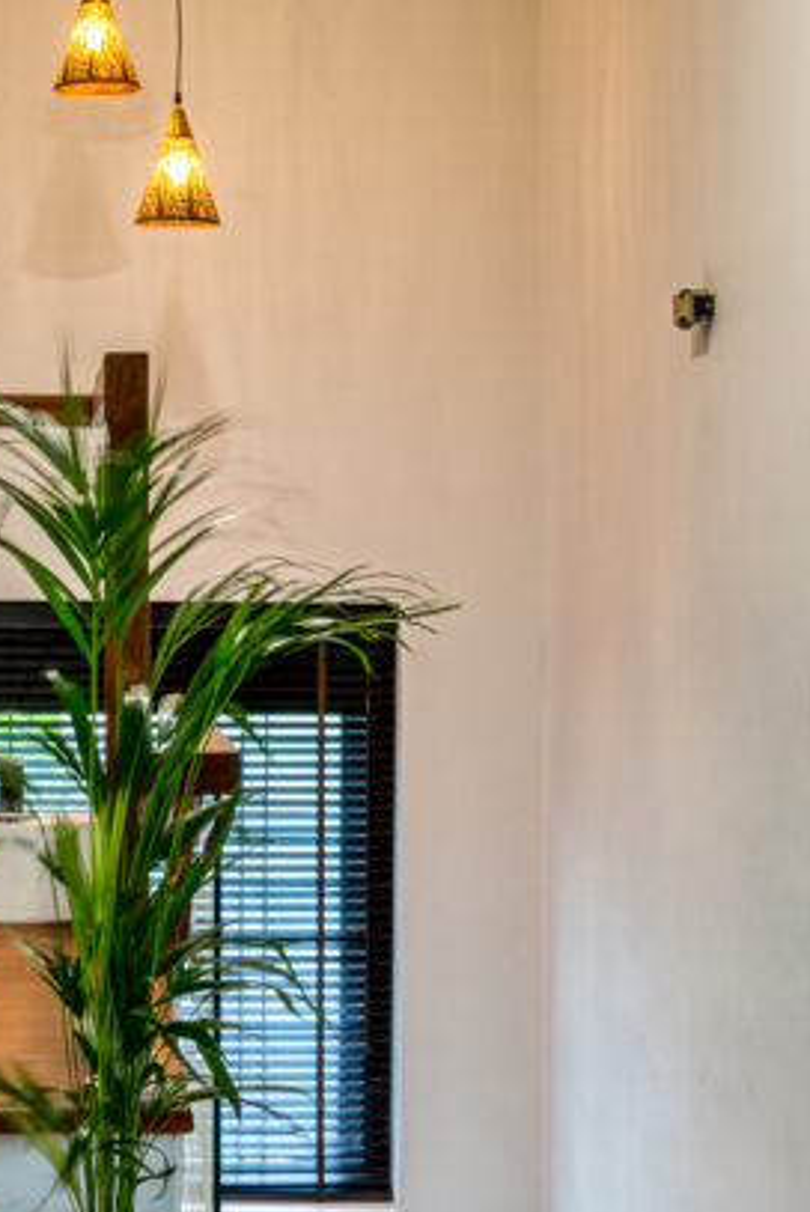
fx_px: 2965
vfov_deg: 23.1
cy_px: 569
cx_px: 210
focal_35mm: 88
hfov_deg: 15.5
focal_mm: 35
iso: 320
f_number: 13
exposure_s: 1/1.25
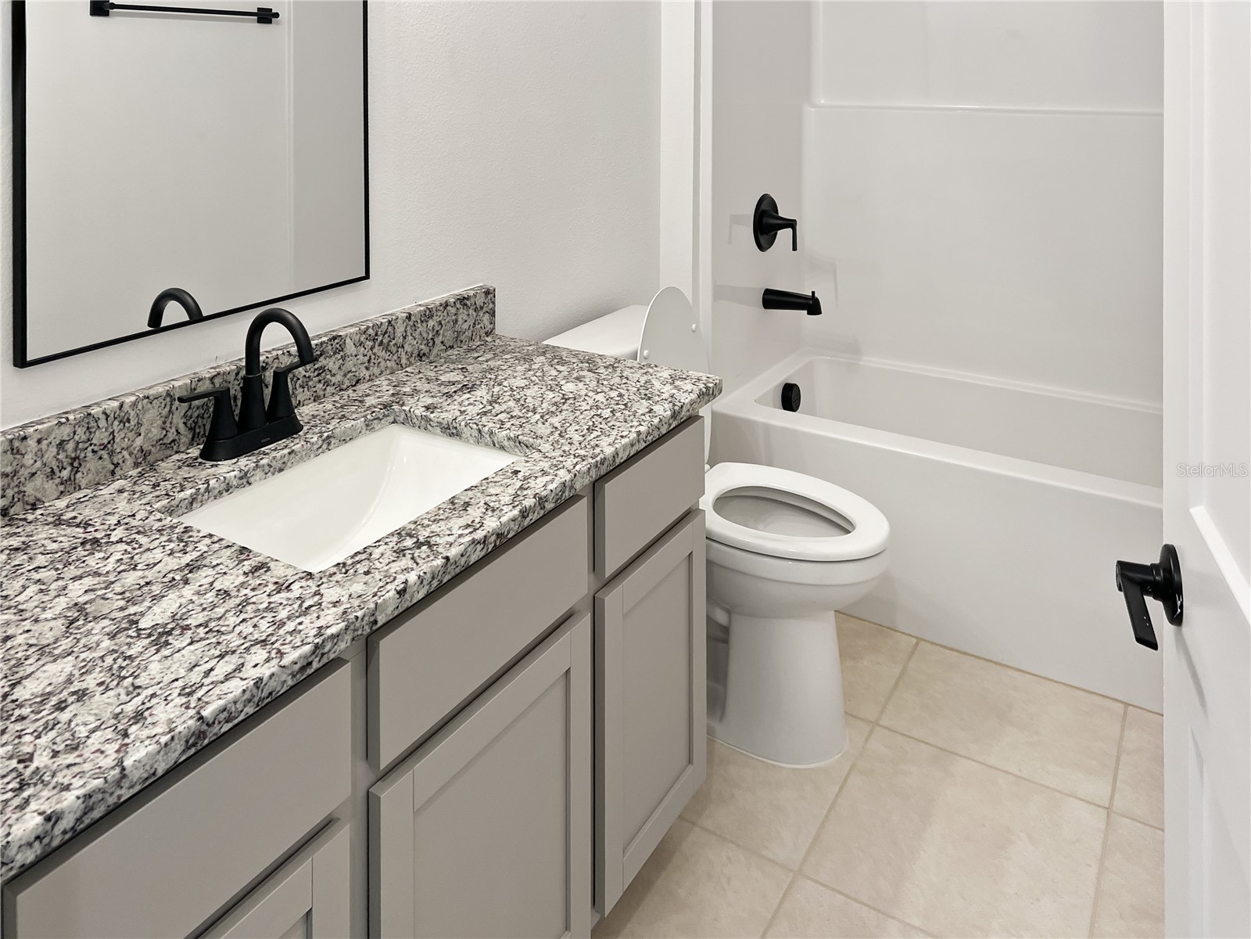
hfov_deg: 67.3
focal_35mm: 26
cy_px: 470
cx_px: 626
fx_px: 940
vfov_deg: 53.1
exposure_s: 1/120
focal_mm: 5.7
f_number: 1.5
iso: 100
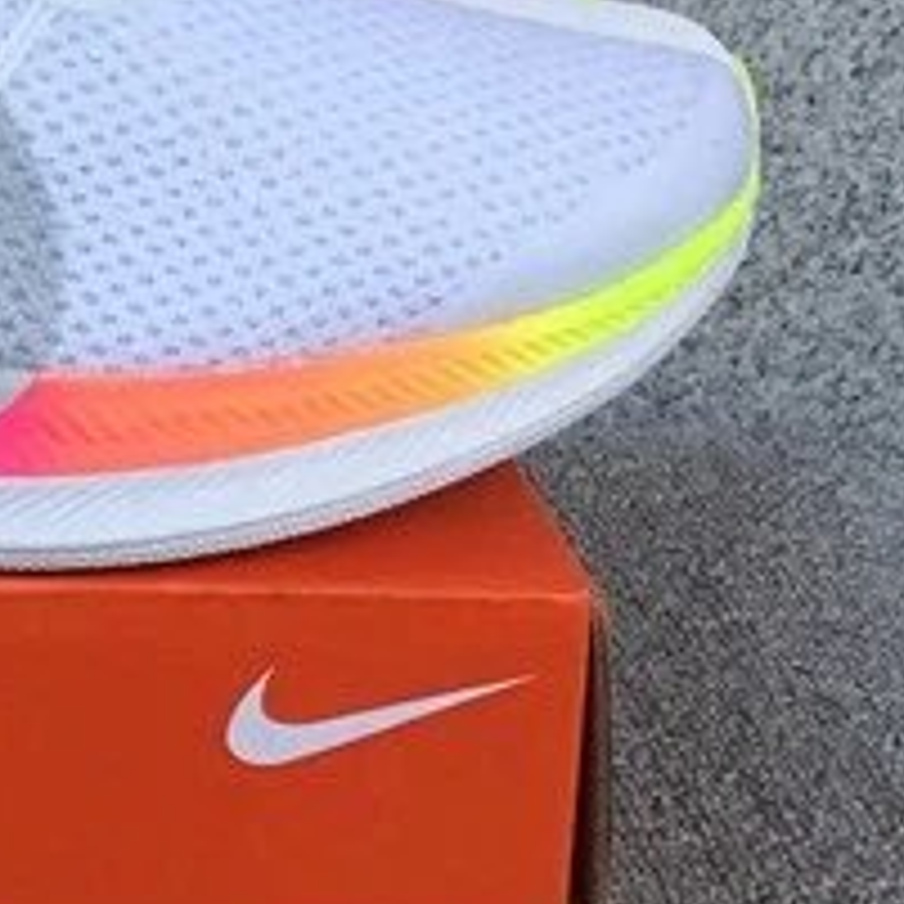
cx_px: -346
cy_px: 85
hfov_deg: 15.1
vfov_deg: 15.8
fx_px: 3220
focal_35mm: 109
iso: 25
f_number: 2.4
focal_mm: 3.3
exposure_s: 1/668
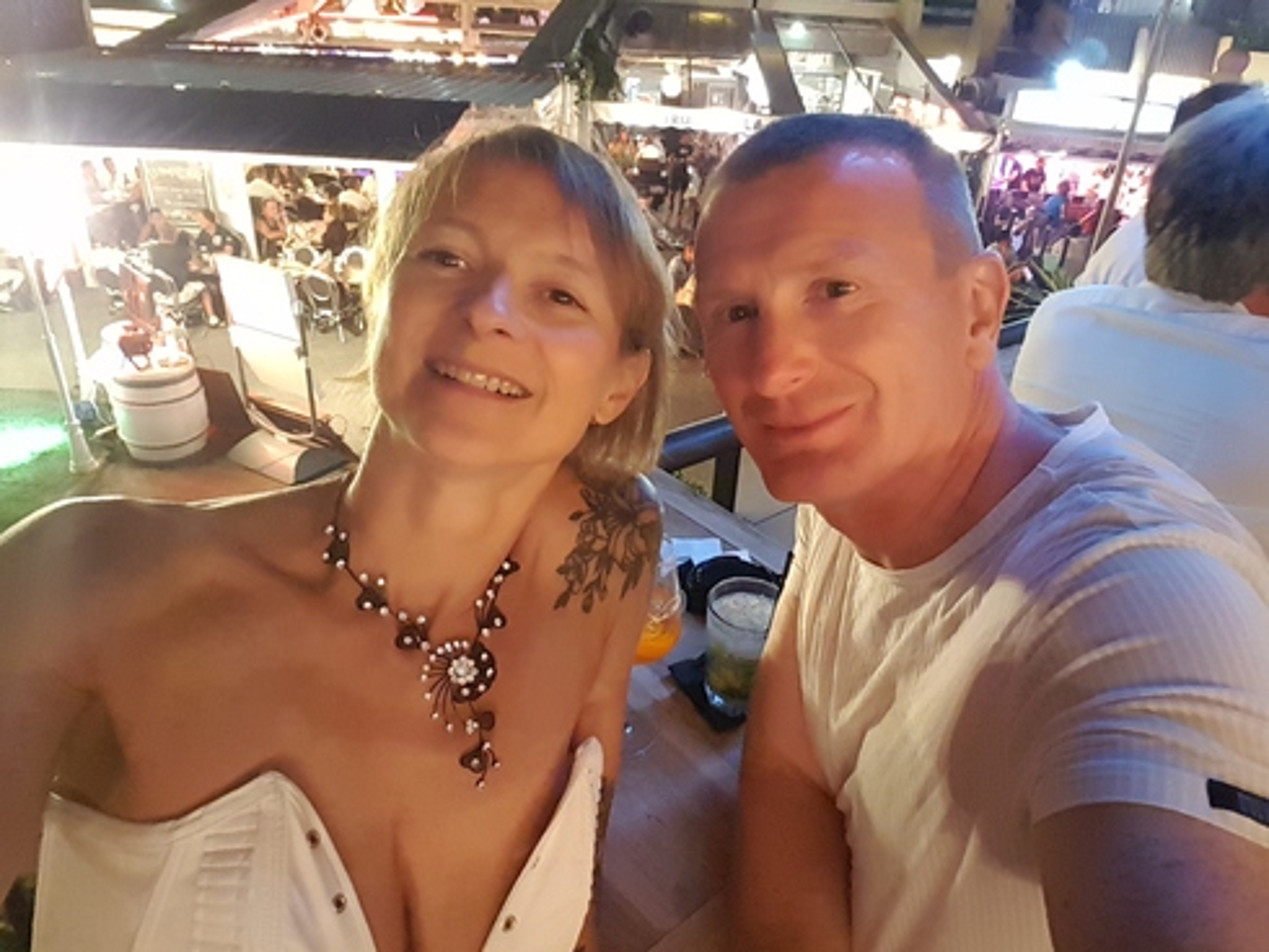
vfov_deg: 63.5
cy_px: 476
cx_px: 634
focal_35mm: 21
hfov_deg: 79.0
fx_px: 770
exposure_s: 1/13
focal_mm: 2.1
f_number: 1.7
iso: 800
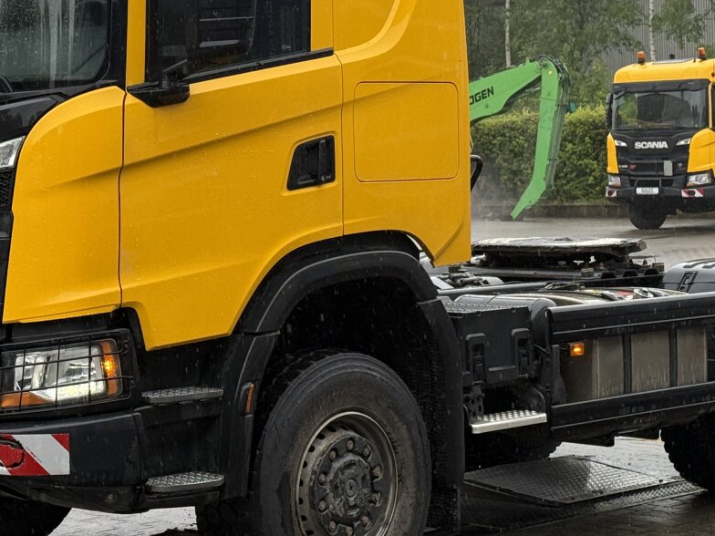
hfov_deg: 20.0
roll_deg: +1.4
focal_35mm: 98
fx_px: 2024
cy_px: 143
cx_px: 293
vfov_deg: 15.0
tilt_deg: +2.0
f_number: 1.78
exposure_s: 1/652
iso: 80
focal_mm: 6.76
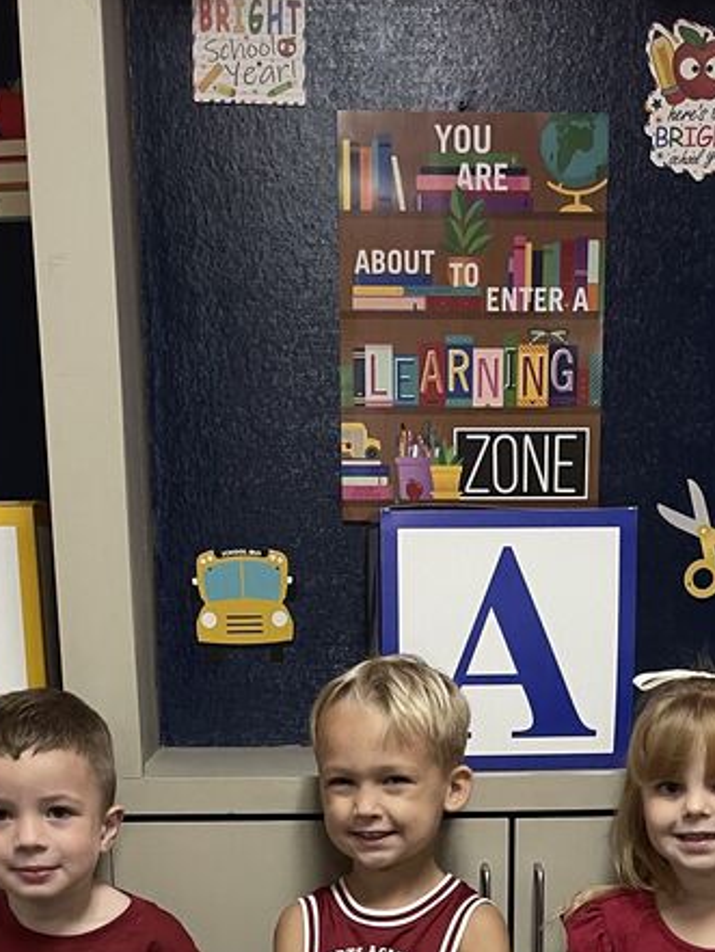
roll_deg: +1.0
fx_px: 1597
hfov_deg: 25.2
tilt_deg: -17.2
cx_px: 417
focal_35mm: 58
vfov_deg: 29.9
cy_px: 1045
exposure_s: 1/60
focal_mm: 5.1
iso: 320
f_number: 1.6
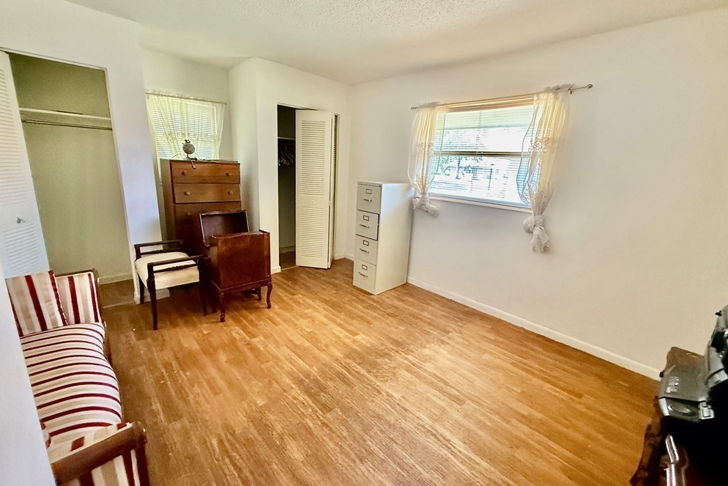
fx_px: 303
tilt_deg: -12.7
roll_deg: -3.1
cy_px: 238
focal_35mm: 15
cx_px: 371
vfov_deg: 77.3
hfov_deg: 100.4
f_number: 2.2
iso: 640
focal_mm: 2.22
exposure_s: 1/60
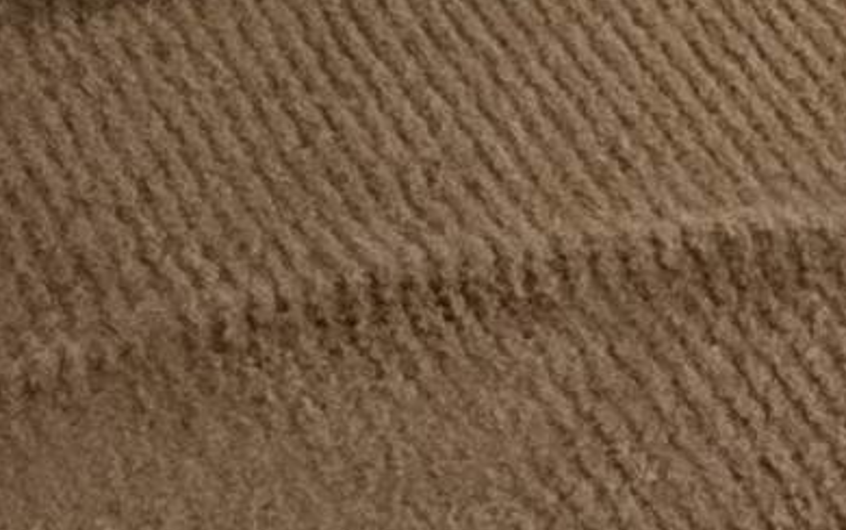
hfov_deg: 10.3
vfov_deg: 6.9
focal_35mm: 117
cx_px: 2753
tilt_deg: -9.4
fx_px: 2698
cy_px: -1885
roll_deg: +0.1
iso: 320
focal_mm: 2.22
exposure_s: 1/60
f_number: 2.2
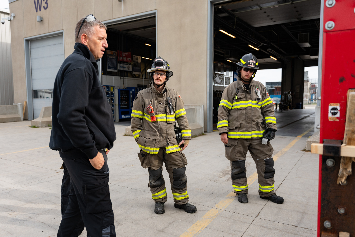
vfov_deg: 45.0
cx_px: 170
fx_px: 286
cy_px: 123
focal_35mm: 29
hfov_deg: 63.7
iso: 200
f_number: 2.8
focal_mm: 27.7
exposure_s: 1/1250
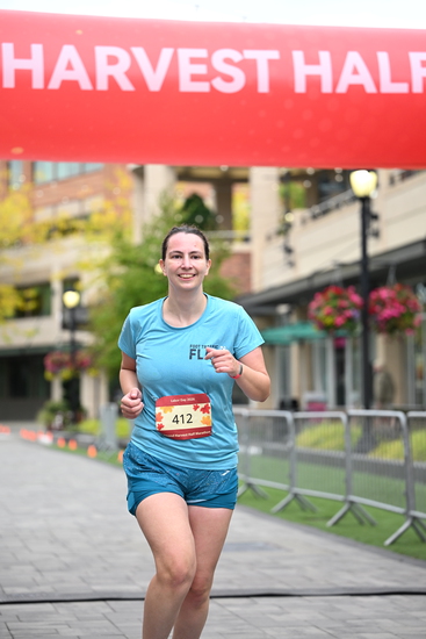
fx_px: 1650
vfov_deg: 21.9
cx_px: 213
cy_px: 320
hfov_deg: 14.7
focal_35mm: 93
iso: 640
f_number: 2.8
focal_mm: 93
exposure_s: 1/1600
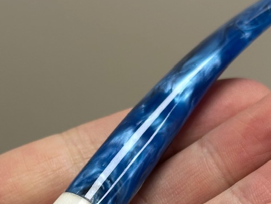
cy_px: 184
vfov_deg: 11.2
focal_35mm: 132
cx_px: 111
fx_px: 1034
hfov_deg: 14.9
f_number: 1.78
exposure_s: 1/100
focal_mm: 6.86
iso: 50
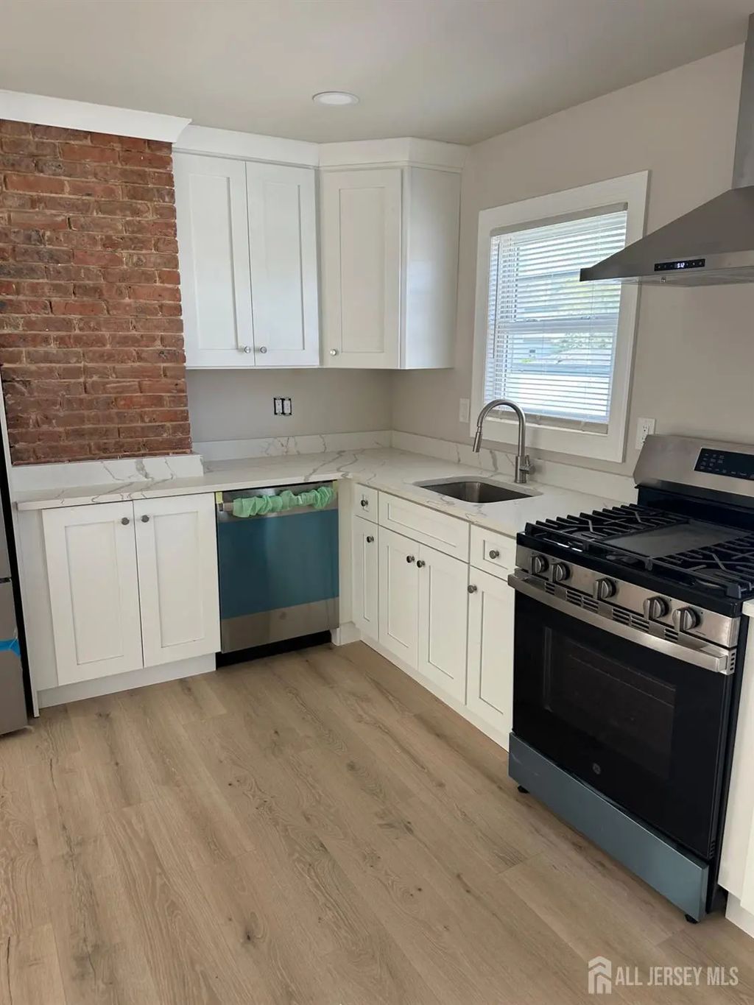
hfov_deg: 56.8
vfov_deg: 71.6
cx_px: 377
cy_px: 502
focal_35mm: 24
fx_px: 697
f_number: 1.78
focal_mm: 6.86
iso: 100
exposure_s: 1/153
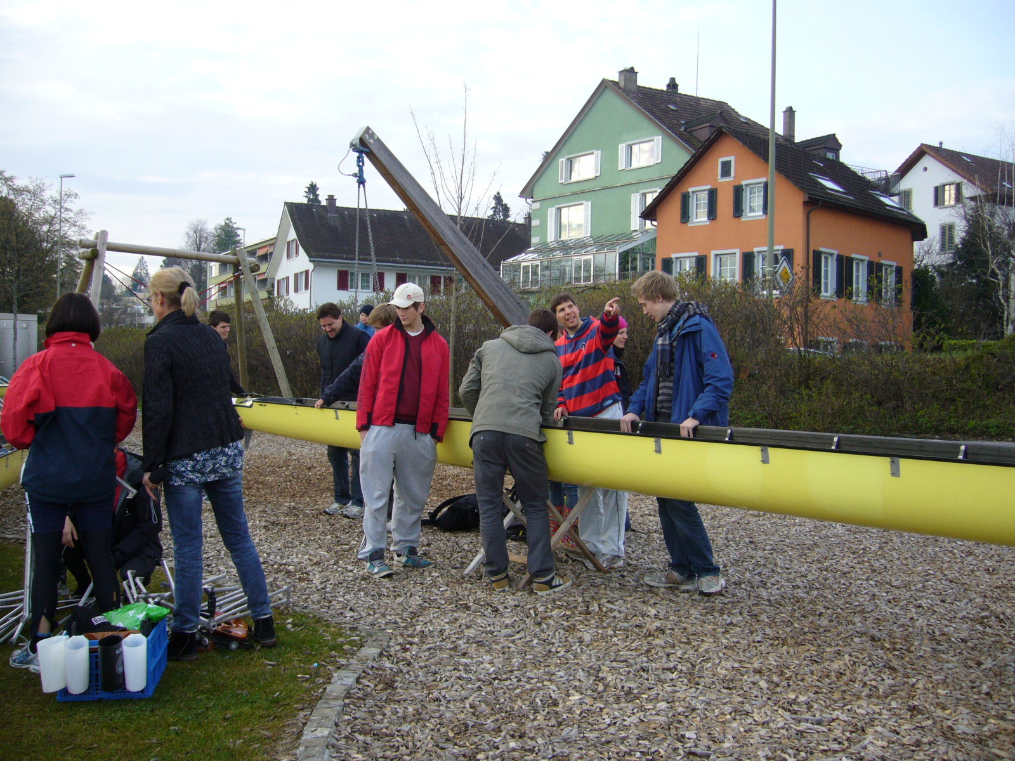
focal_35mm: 35
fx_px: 1026
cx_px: 508
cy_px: 380
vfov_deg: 40.7
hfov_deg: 52.6
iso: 80
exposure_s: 1/250
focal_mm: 5.8
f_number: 2.8
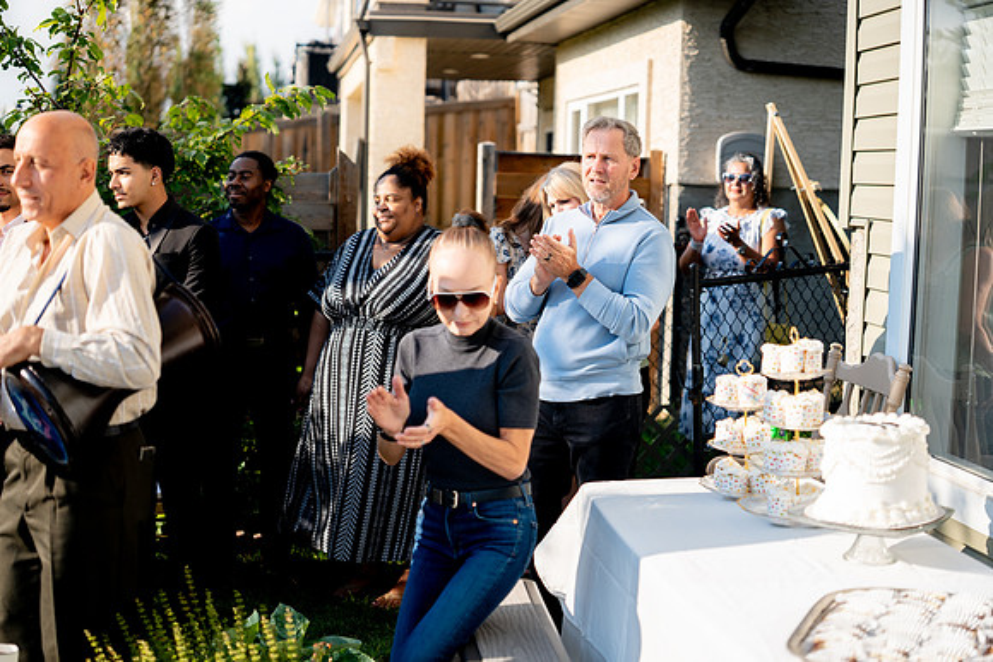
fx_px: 1379
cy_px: 331
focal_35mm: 50
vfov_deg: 27.0
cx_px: 496
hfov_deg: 39.6
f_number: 2
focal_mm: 50
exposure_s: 1/2500
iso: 125
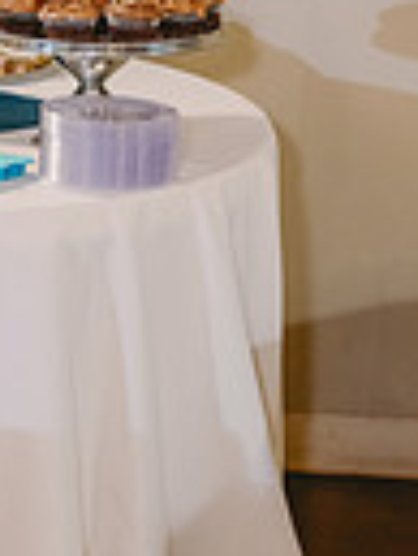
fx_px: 2202
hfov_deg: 10.5
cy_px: 47
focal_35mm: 137
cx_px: -168
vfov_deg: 14.2
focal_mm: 41
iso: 5000
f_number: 2.8
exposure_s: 1/60
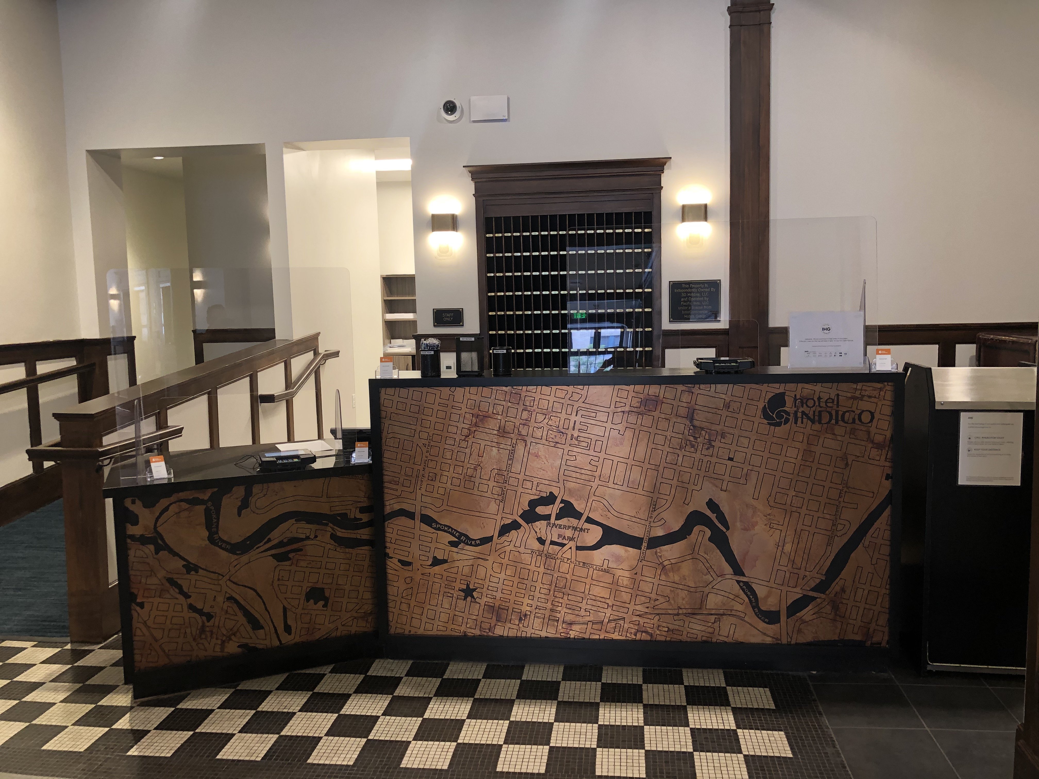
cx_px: 520
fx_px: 840
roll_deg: +1.9
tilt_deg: -6.7
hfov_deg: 63.4
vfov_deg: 49.7
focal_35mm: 28
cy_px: 390
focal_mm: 4
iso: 320
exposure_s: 1/60
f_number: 1.8
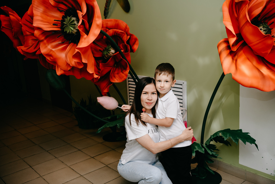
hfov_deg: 50.7
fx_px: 290
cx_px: 138
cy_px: 92
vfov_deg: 35.1
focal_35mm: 38
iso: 320
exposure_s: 1/160
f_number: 4
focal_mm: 38
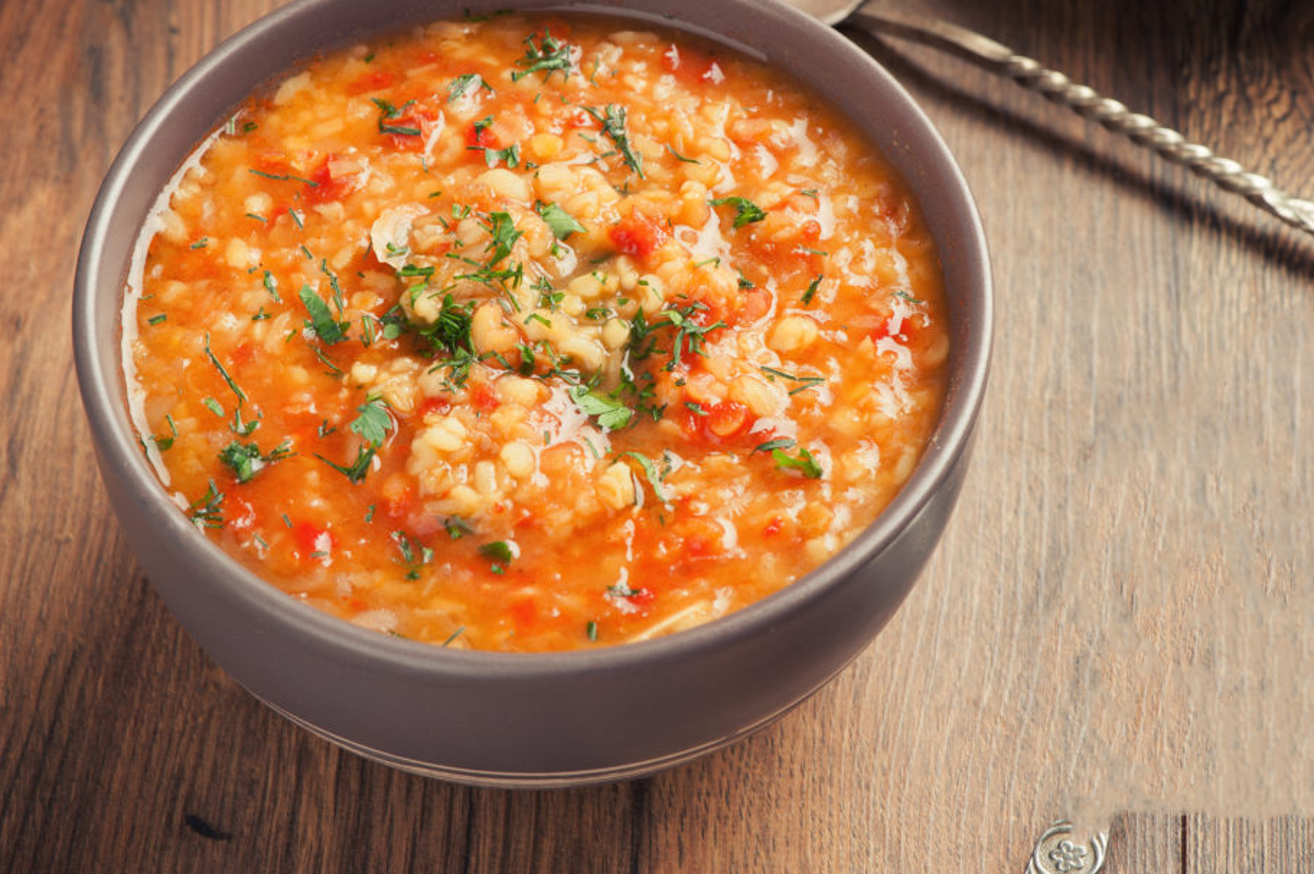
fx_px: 4304
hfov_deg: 17.4
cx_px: 580
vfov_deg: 11.6
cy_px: 396
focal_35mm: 118
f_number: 14
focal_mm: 105
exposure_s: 1/125
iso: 200
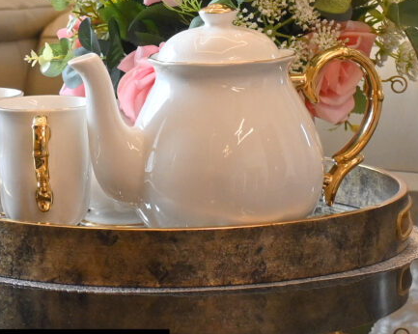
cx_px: 36
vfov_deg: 8.9
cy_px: -69
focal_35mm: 172
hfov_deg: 11.2
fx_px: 2124
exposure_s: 1/200
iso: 1600
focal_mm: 33
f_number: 5
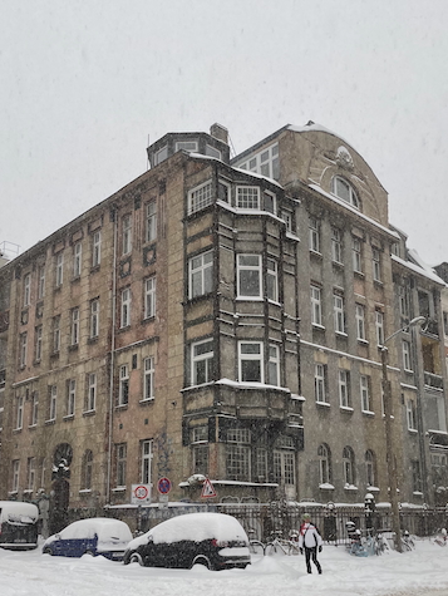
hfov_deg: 40.7
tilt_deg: +9.4
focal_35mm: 35
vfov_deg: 51.7
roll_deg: -0.7
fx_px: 603
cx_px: 223
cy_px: 391
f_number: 1.6
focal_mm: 4.2
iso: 32
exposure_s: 1/267
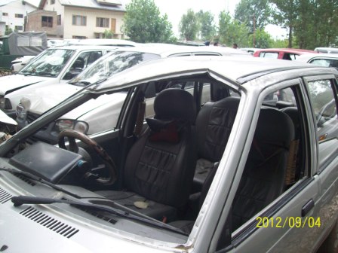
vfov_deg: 39.7
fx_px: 352
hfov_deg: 51.4
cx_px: 169
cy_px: 126
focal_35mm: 36
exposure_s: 1/358
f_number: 2.7
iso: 80
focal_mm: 6
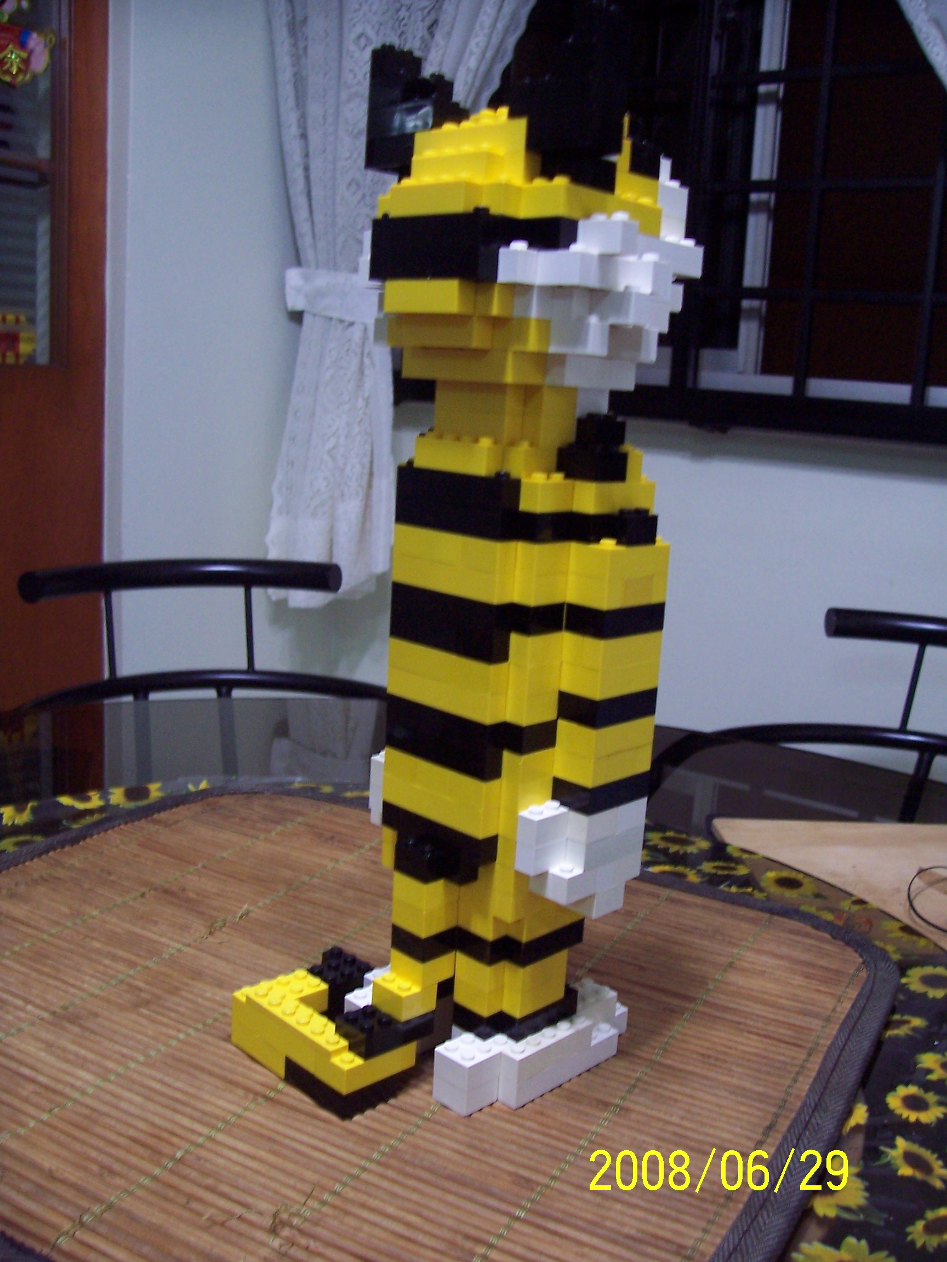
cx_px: 474
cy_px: 631
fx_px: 1240
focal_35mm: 34
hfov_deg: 41.8
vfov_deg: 54.0
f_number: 2.7
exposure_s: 1/8
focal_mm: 5.6
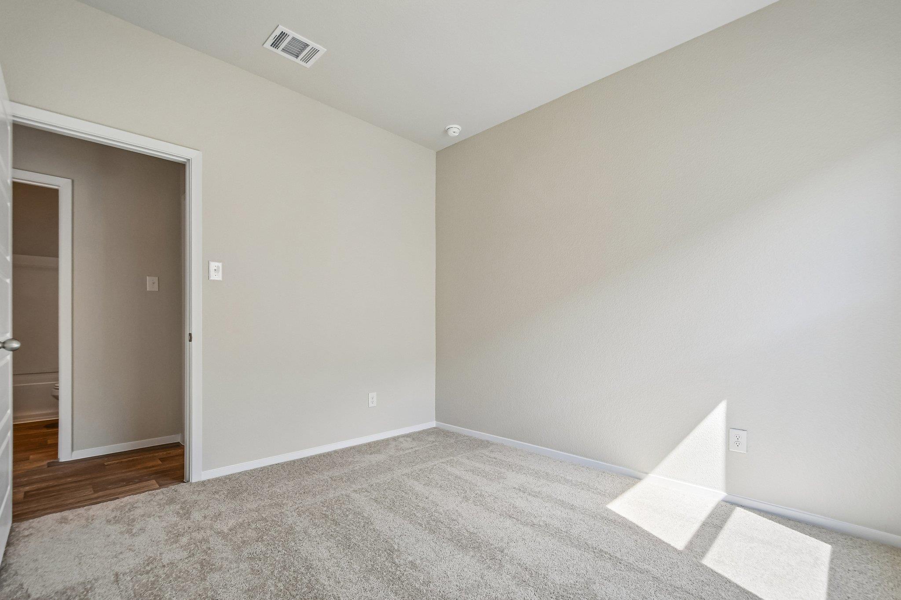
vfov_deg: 77.3
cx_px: 450
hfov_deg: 100.4
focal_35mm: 15
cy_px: 300
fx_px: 375
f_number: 8
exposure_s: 1/100
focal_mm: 10
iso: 400
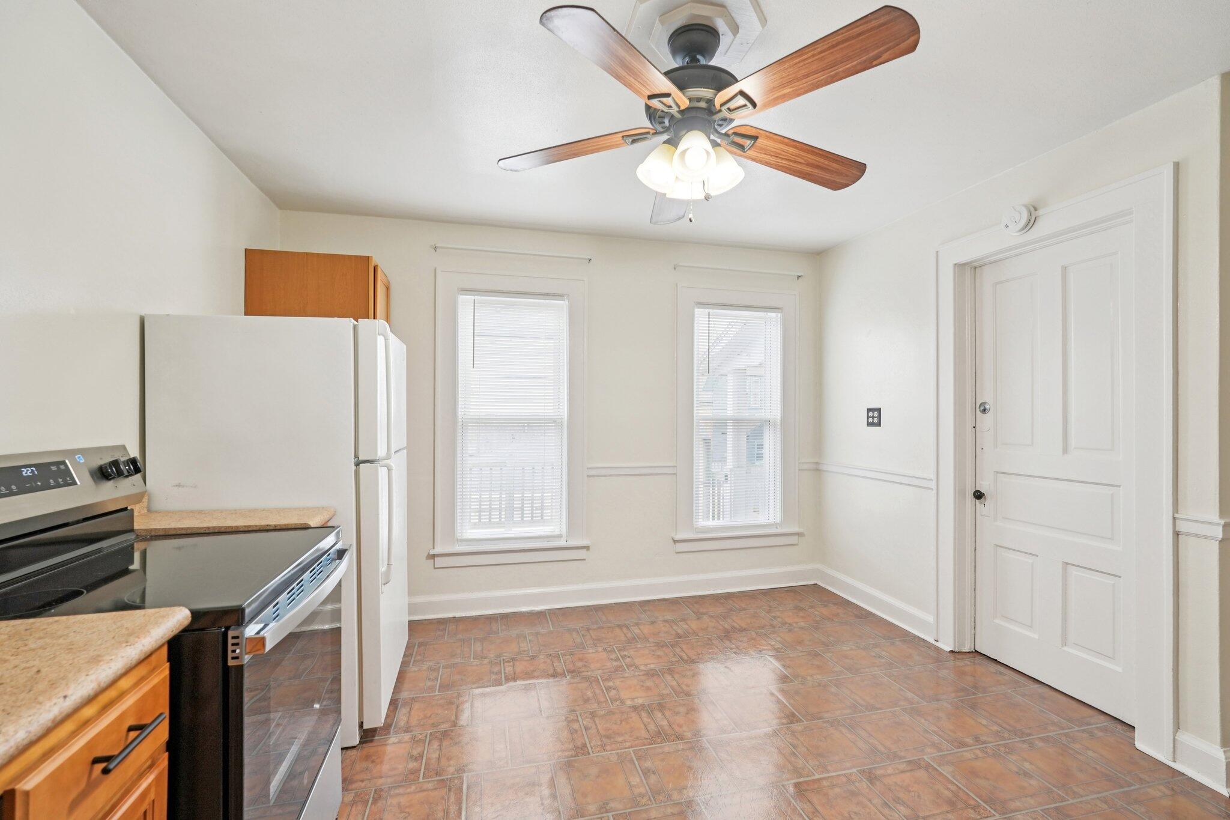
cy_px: 410
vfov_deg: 73.7
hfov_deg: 96.7
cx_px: 615
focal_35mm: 16
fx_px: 547
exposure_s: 1/30
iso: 200
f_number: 6.3
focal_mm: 16
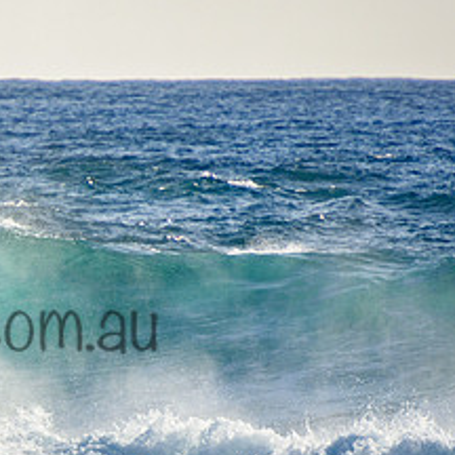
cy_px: 302
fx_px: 19823
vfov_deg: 1.3
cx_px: -65
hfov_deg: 1.3
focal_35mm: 1333
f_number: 5.6
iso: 250
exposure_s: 1/2000
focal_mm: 390
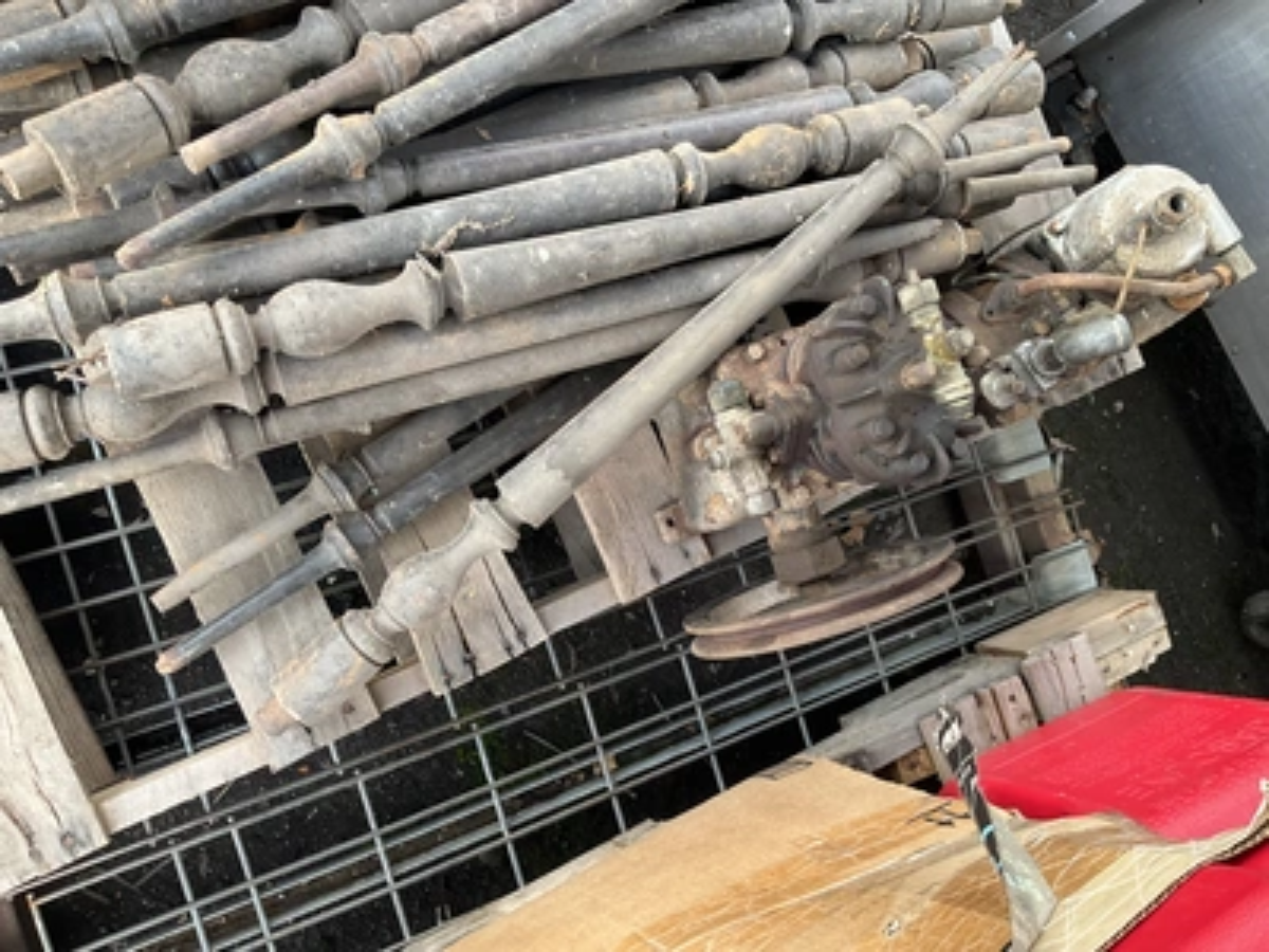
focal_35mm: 29
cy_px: 476
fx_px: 1063
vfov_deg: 48.2
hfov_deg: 61.7
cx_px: 634
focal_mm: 3
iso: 64
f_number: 1.8
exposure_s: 1/105
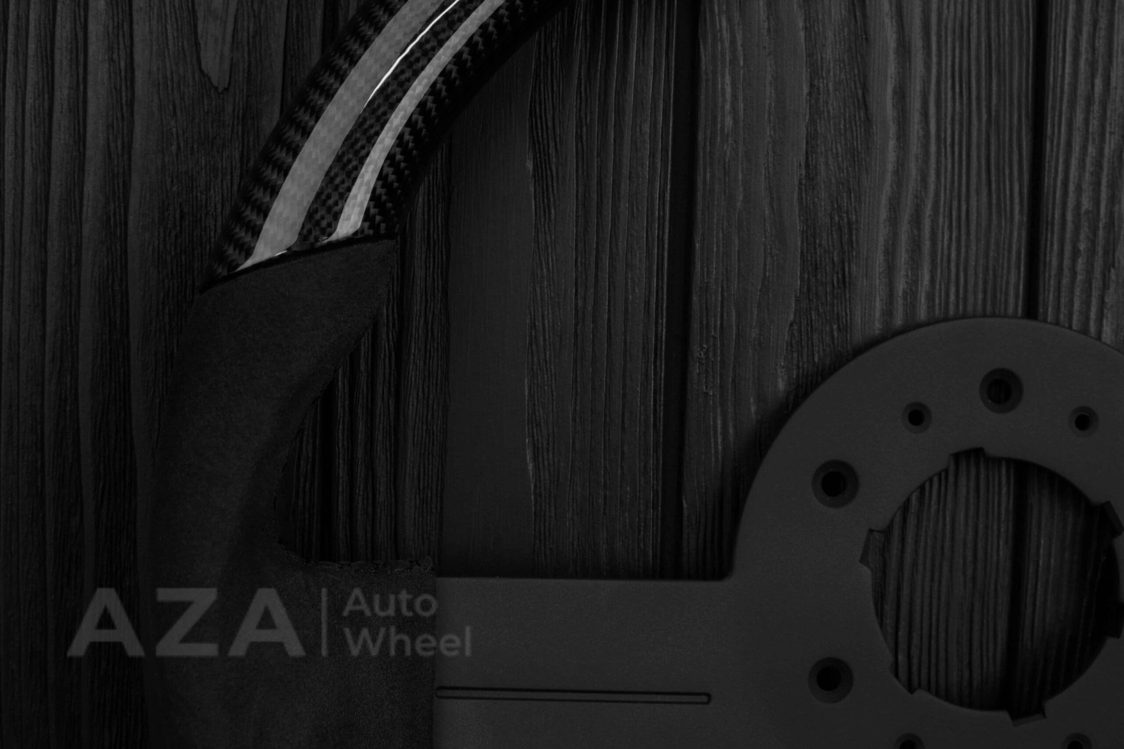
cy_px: 374
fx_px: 1639
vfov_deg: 25.8
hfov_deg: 37.8
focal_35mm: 52
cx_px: 562
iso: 500
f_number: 6.3
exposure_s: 1/125
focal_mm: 35
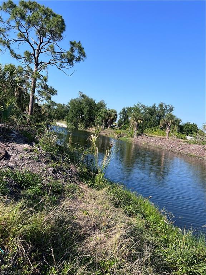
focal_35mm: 26
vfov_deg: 67.3
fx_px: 206
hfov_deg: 53.1
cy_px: 138
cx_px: 103
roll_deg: -7.2
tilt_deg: -0.8
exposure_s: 1/2762
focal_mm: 5.7
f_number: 1.5
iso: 50
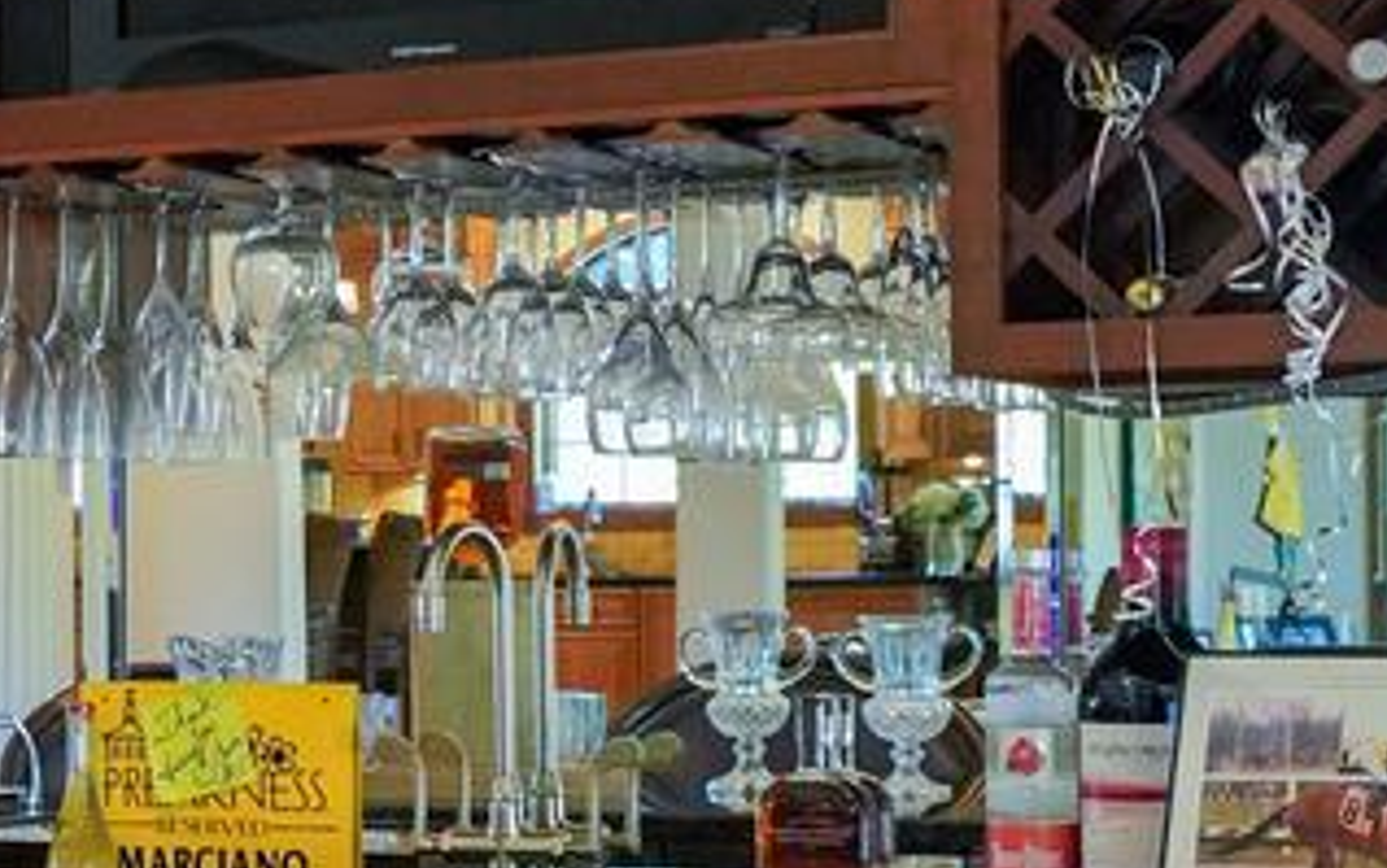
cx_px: -371
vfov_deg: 12.5
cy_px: 611
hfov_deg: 18.5
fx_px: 3970
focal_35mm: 105
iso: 2500
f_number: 2.8
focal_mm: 16
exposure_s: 1/160
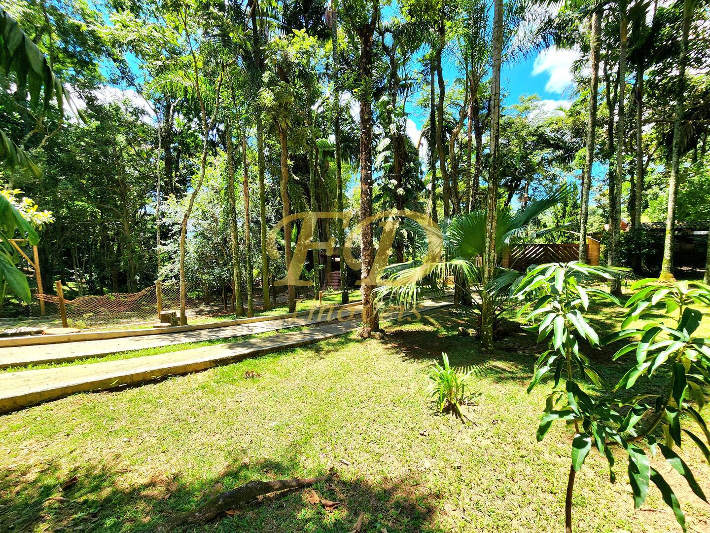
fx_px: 267
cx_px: 355
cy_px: 266
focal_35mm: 13
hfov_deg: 106.2
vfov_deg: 89.9
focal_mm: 2.2
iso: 50
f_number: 2.2
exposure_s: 1/588
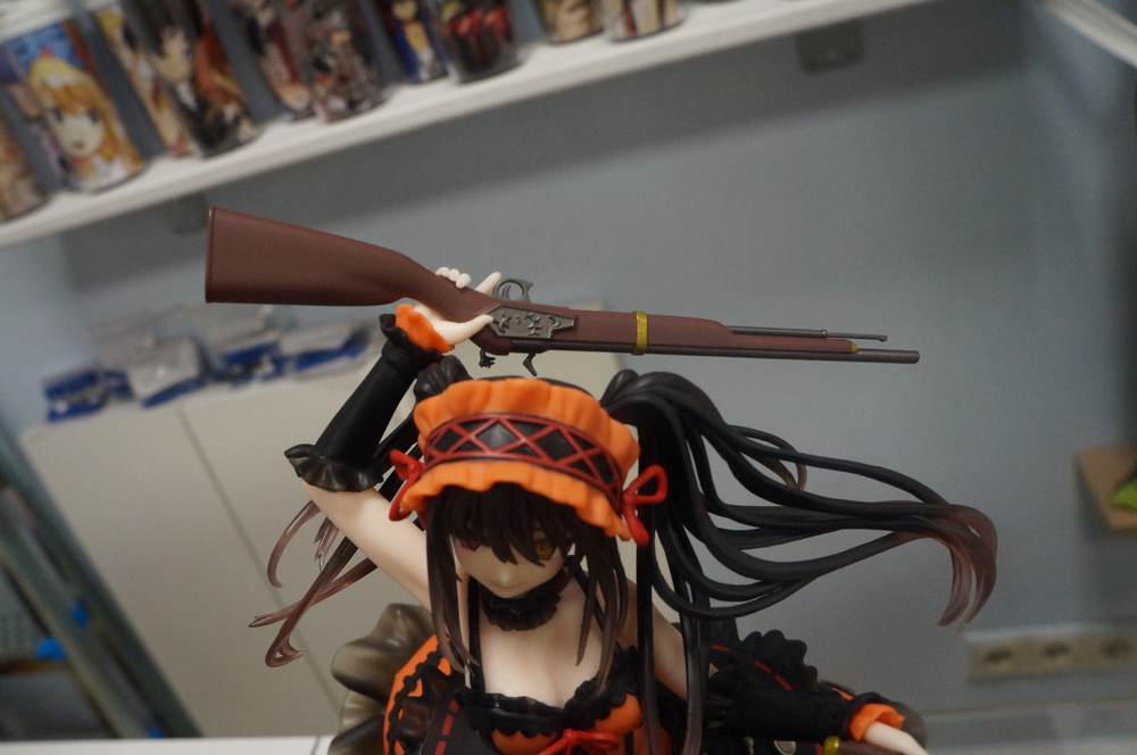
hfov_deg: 67.4
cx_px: 568
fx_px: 852
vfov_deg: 47.8
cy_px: 378
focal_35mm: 27
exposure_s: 1/60
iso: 3200
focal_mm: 18
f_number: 9
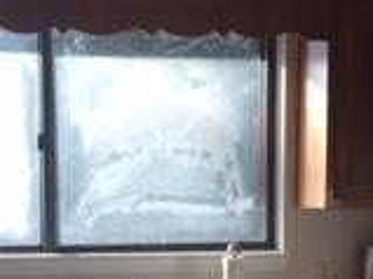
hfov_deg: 16.8
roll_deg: +0.5
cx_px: 131
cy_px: 333
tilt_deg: -6.9
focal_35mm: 117
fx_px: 1260
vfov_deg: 12.4
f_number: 2.2
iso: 32
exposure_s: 1/152
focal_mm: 4.15
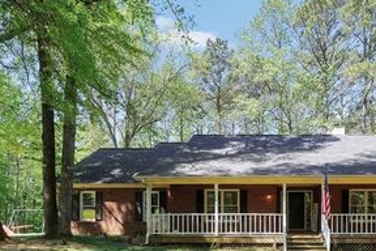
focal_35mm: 26
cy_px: 212
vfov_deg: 46.1
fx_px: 272
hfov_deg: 65.8
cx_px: 274
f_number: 5.6
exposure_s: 1/80
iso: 100
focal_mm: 10
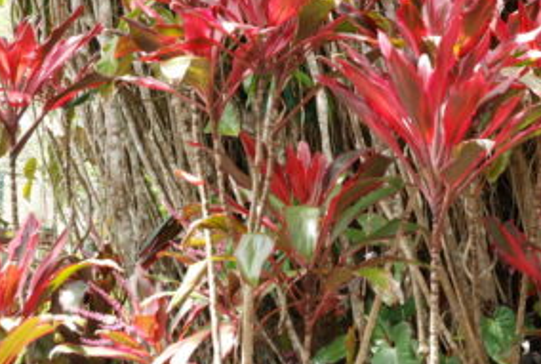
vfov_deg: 11.9
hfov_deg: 17.6
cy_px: 157
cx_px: 347
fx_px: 1748
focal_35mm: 116
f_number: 7.1
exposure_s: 1/200
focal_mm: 44
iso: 640
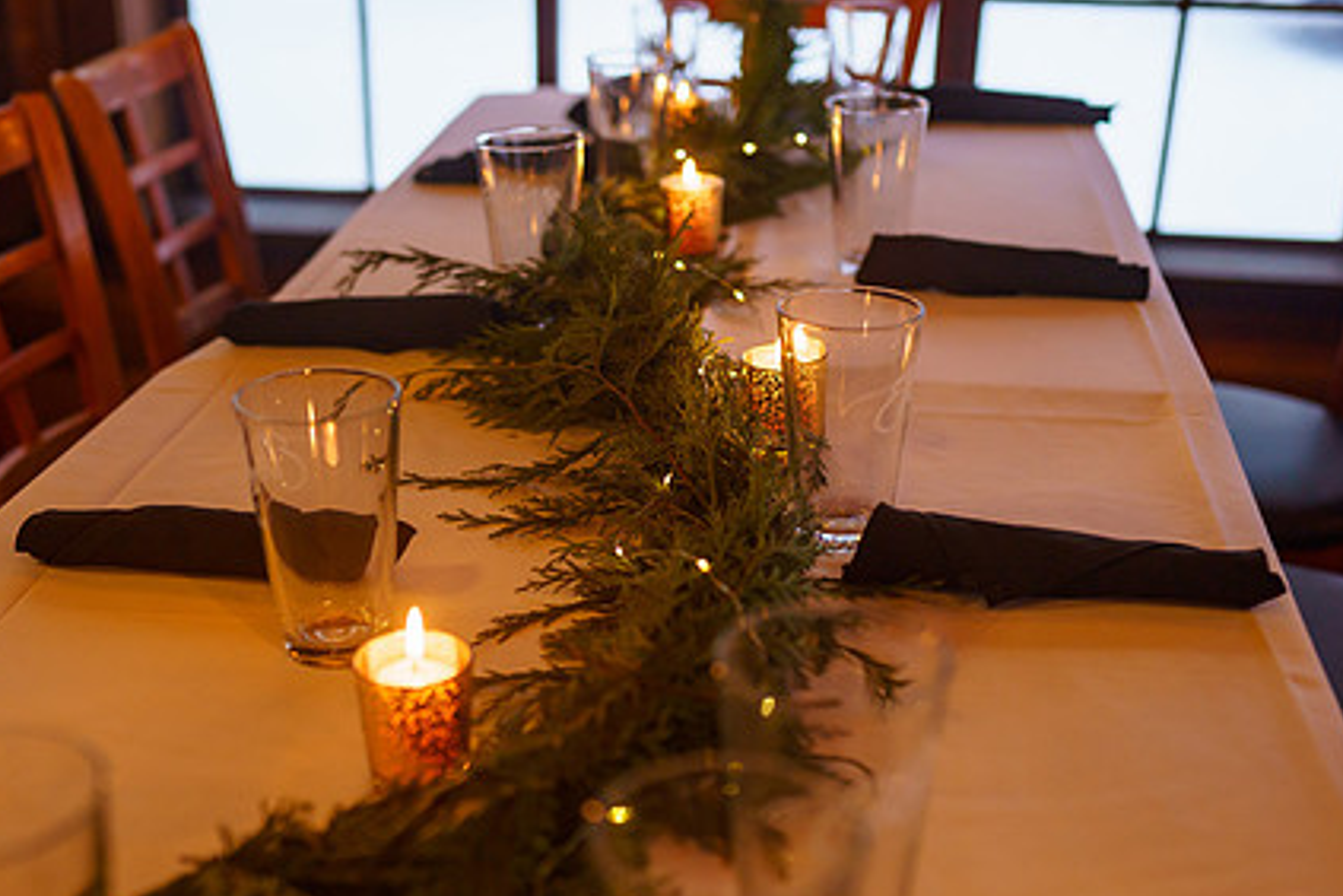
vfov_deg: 27.9
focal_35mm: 48
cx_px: 597
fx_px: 1791
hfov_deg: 41.1
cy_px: 586
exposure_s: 1/250
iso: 500
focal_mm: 35
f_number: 2
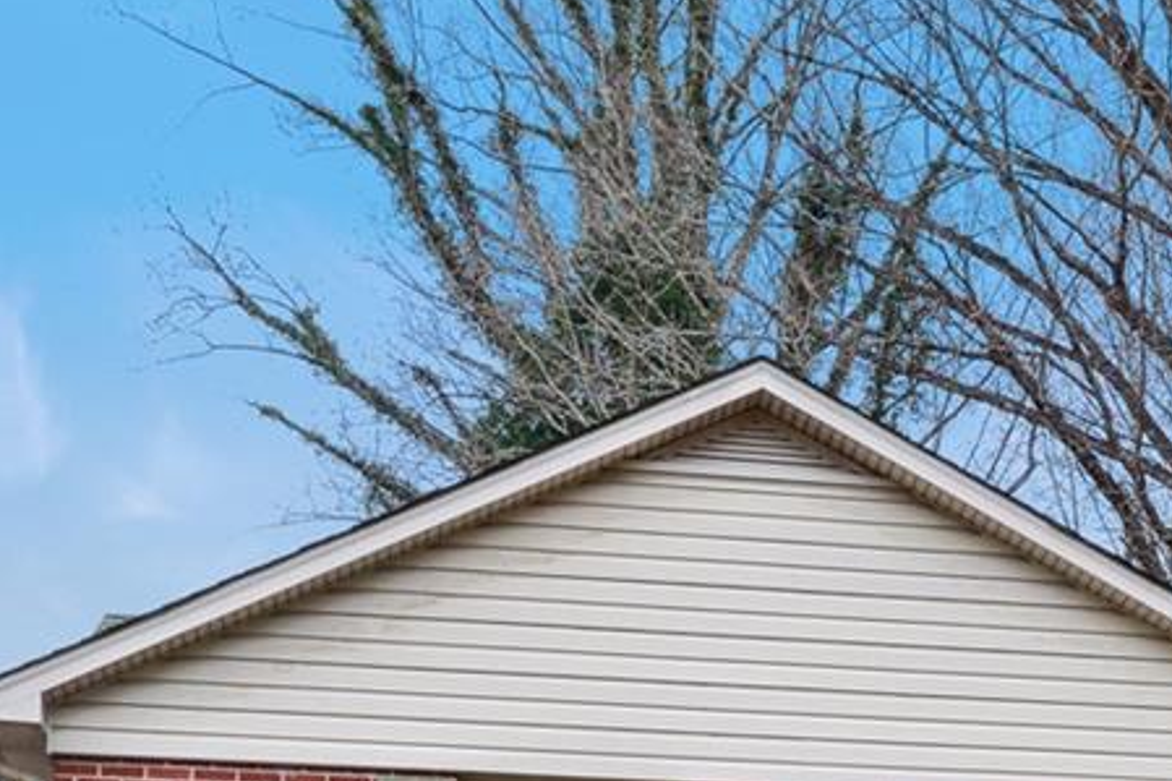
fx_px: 2896
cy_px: 831
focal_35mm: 89
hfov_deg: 22.0
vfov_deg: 15.0
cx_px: 1167
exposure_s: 1/250
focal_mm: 26
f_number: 10
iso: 400
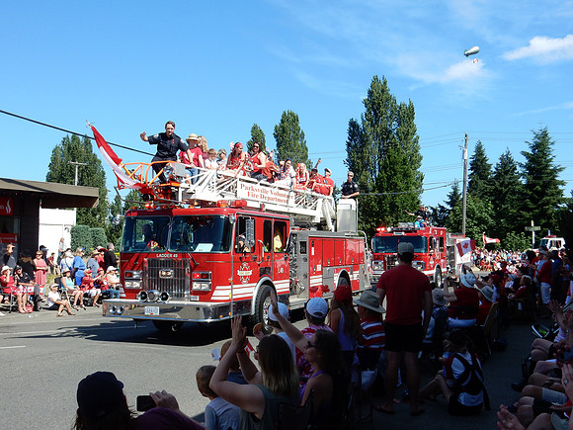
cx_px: 286
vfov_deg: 33.6
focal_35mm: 43
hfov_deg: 43.9
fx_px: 712
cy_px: 215
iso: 125
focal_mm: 7.6
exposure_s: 1/800
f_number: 4.2
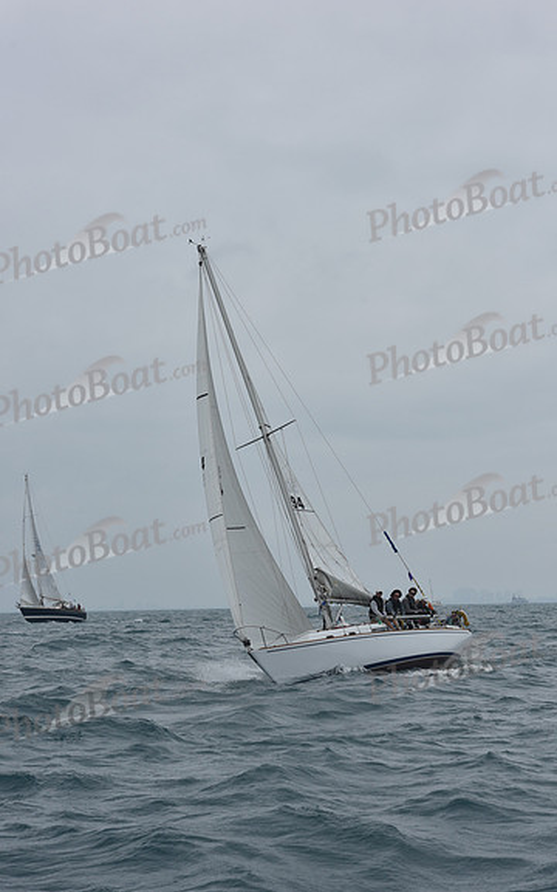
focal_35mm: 80
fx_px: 1943
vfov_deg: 25.8
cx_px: 287
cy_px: 448
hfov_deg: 16.3
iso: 250
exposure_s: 1/800
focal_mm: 78
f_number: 9
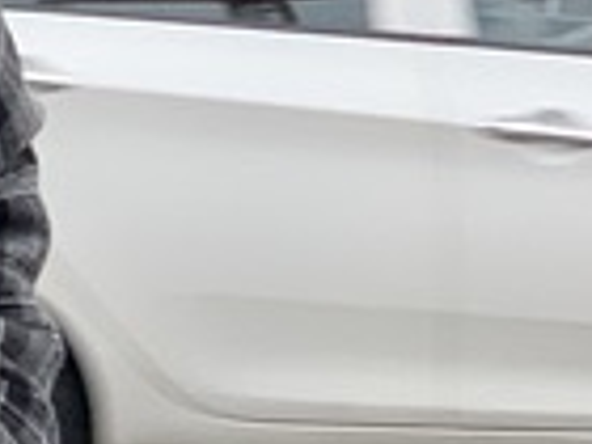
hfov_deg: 5.0
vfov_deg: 3.9
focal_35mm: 379
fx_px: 6482
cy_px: 452
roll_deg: -0.6
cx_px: -1078
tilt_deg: -7.2
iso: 32
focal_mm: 6
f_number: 2.4
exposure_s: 1/122
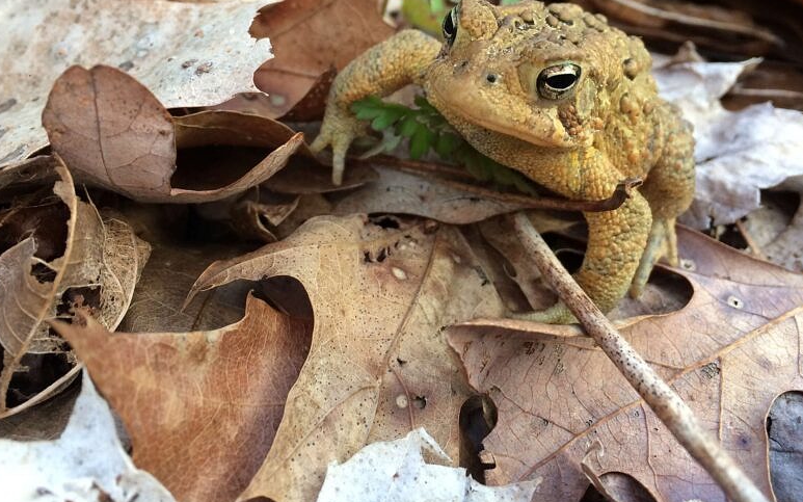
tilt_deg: -33.9
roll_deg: -4.8
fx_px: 766
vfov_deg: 35.9
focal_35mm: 35
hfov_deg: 55.3
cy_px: 168
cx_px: 395
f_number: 2.2
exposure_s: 1/30
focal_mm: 4.15
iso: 64
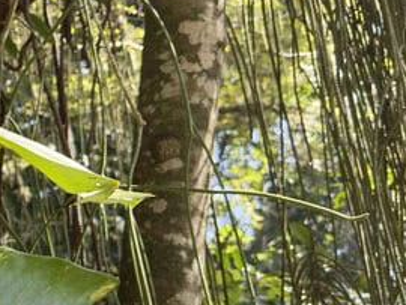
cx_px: -435
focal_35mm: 105
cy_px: 214
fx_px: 1233
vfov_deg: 14.1
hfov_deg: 14.9
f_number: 1.8
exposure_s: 1/627
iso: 100
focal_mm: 6.8
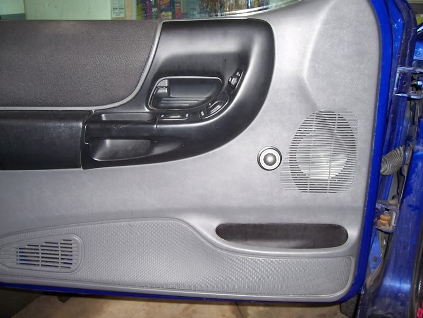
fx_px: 415
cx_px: 212
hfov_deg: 54.0
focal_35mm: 34
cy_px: 159
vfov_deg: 41.8
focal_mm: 5.6
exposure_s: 1/60
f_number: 2.7
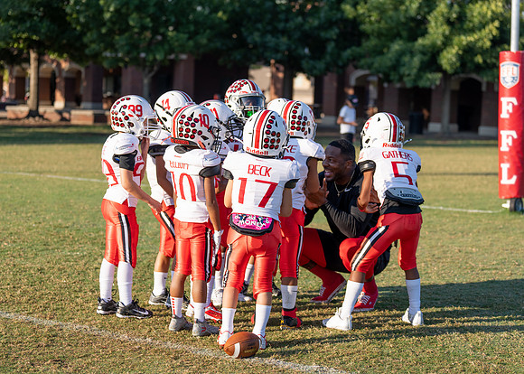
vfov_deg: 17.0
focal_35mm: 84
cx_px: 260
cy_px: 196
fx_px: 1254
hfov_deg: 23.6
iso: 100
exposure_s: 1/1000
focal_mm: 70
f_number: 2.8
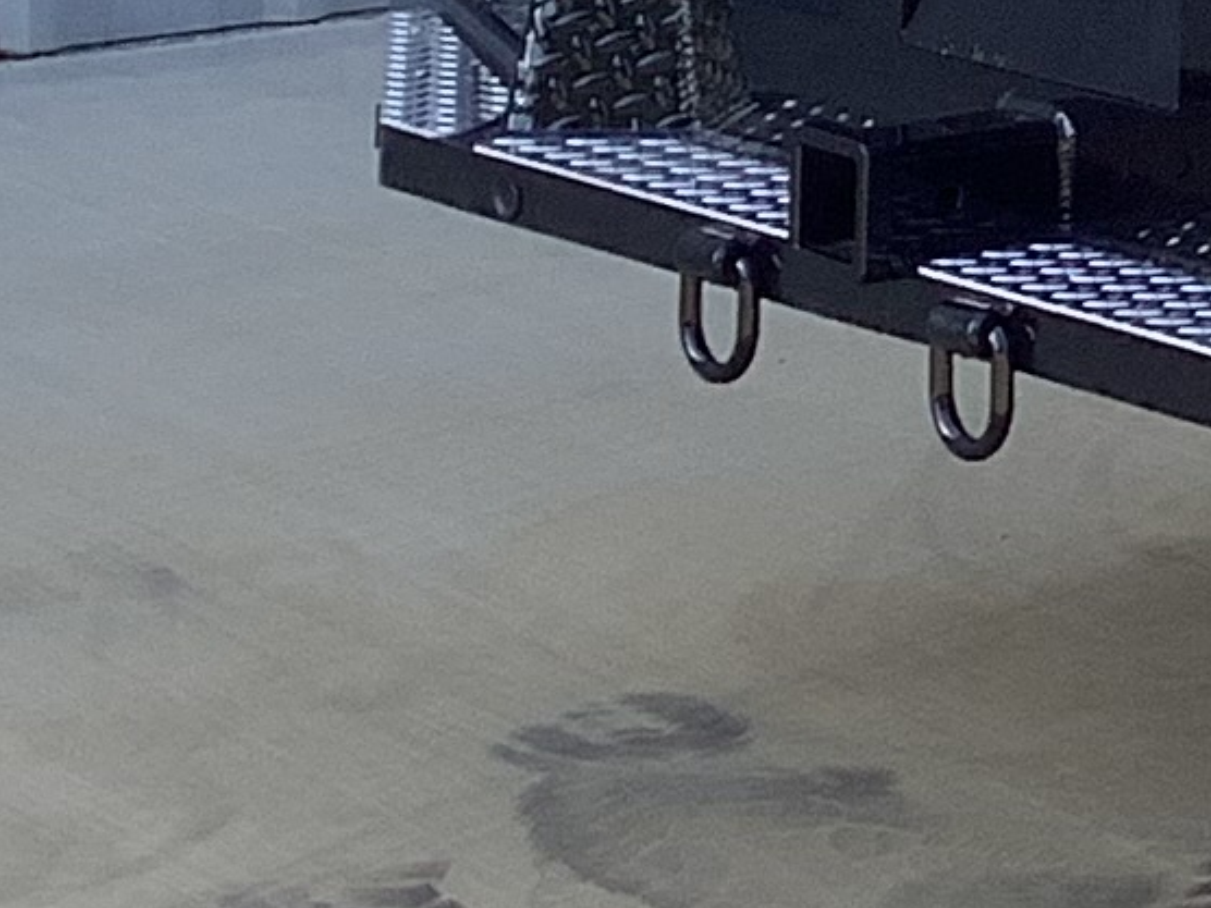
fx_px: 6367
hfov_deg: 9.5
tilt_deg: -1.6
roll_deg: +1.6
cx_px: 3065
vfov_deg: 7.9
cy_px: -771
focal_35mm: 182
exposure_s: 1/347
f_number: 2.4
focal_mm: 3.3
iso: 25
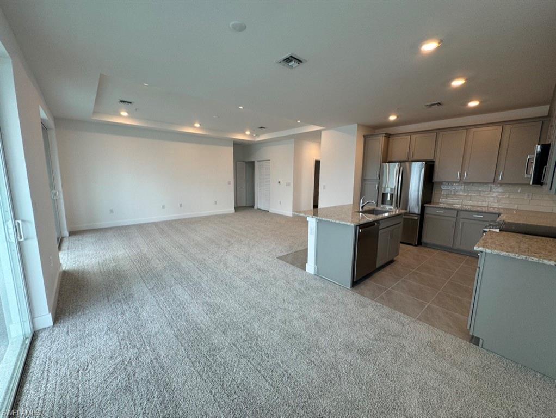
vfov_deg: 85.7
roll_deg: -1.0
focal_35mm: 14
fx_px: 225
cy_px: 209
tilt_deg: -9.3
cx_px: 278
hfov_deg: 102.0
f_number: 2.2
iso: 100
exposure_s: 1/120
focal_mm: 2.22
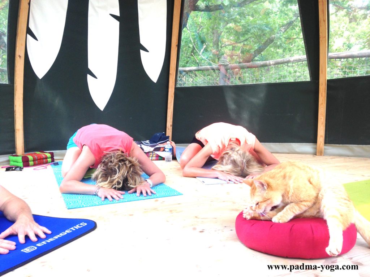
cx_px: 185
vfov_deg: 42.9
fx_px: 353
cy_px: 138
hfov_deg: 55.4
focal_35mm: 33
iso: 50
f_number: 2.4
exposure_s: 1/120
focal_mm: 4.12
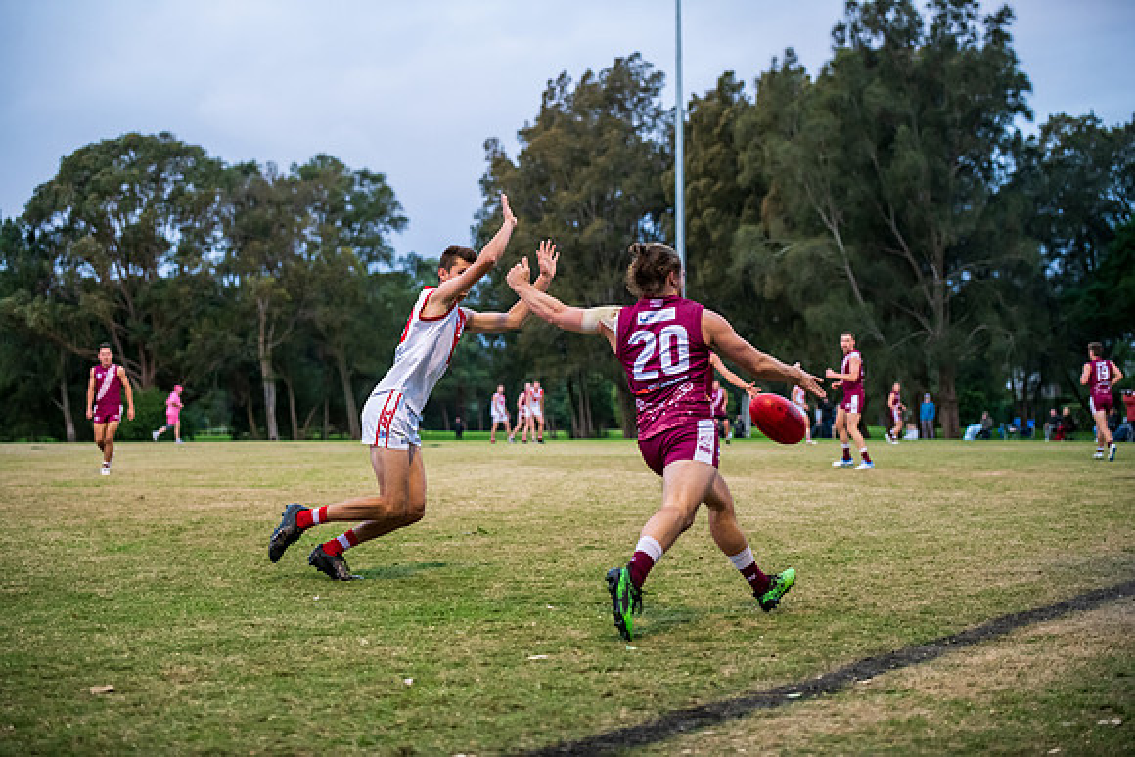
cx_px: 568
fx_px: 2207
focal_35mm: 70
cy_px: 378
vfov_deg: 19.5
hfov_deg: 28.8
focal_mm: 70
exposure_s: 1/1000
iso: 3200
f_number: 2.8
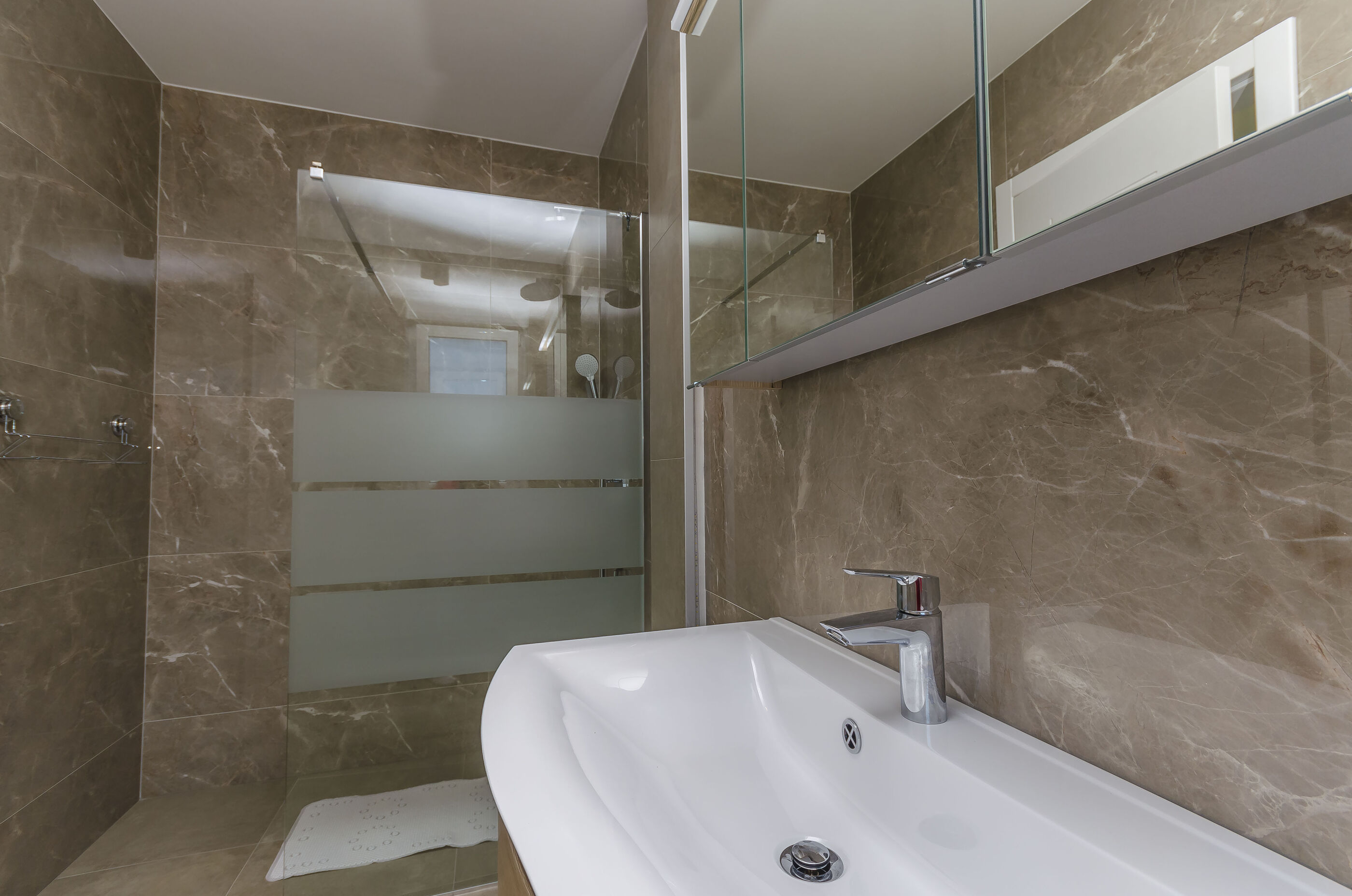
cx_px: 676
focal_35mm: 15
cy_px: 448
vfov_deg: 77.1
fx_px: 562
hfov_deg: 100.5
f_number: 8
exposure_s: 1/100
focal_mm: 10
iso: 100
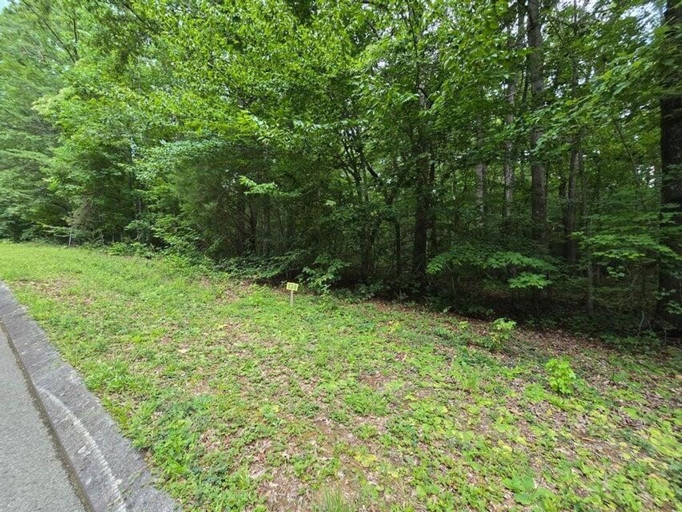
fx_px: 256
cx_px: 341
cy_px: 256
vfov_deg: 89.9
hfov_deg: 106.2
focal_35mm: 13
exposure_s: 1/60
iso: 100
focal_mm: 2.2
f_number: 2.2
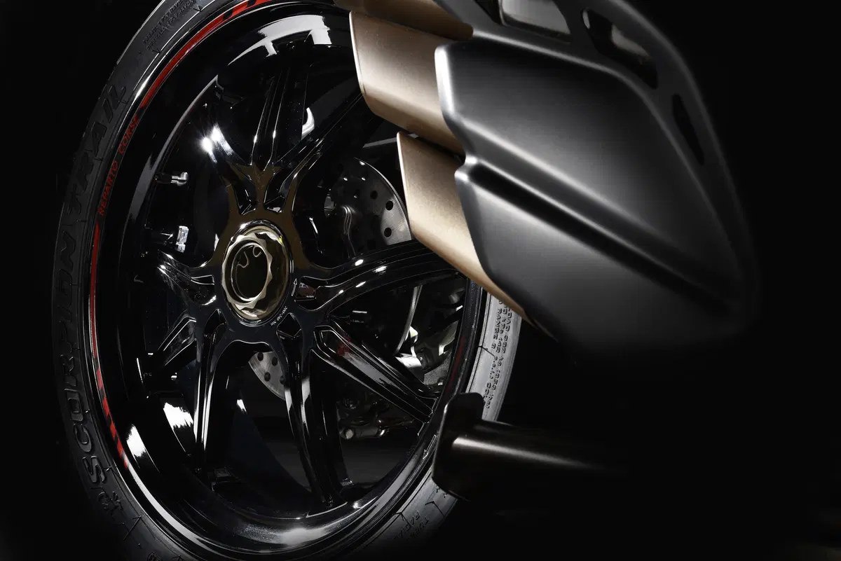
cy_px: 280
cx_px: 420
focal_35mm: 35
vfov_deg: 37.9
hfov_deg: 54.4
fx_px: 818
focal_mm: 35
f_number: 14
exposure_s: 1/125
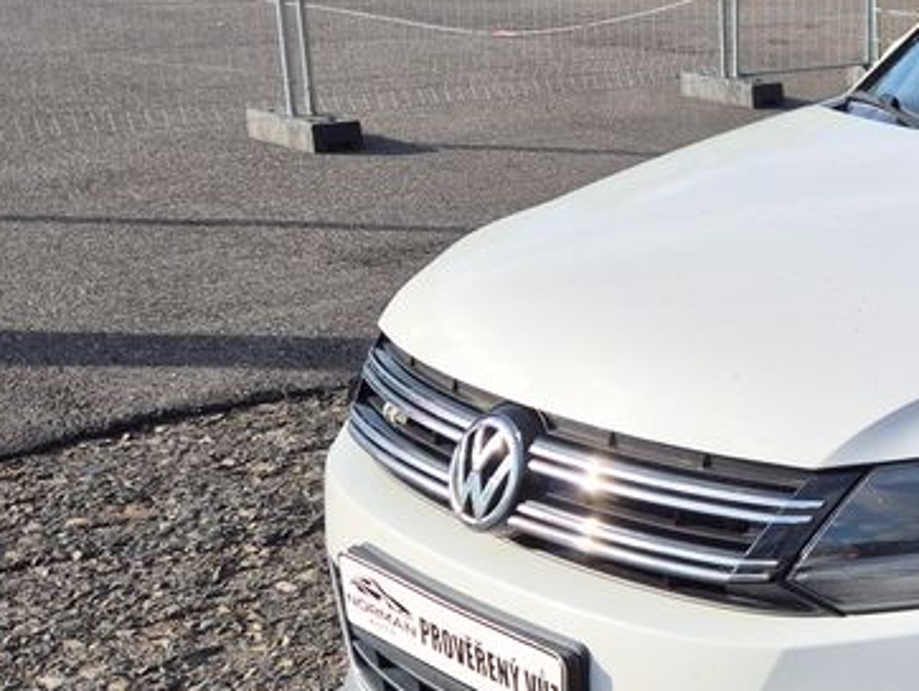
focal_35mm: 65
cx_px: 1224
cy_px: 434
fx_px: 1727
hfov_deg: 25.3
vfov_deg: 22.6
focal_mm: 5.4
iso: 25
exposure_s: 1/1392
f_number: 1.8
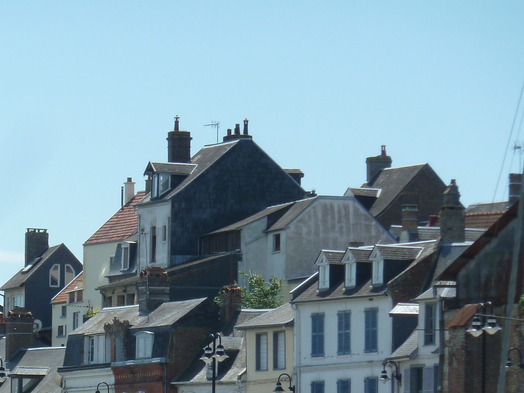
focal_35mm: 379
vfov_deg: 3.9
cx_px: 136
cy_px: 351
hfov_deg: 5.2
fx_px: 5738
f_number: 5
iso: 80
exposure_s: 1/400
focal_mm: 34.4
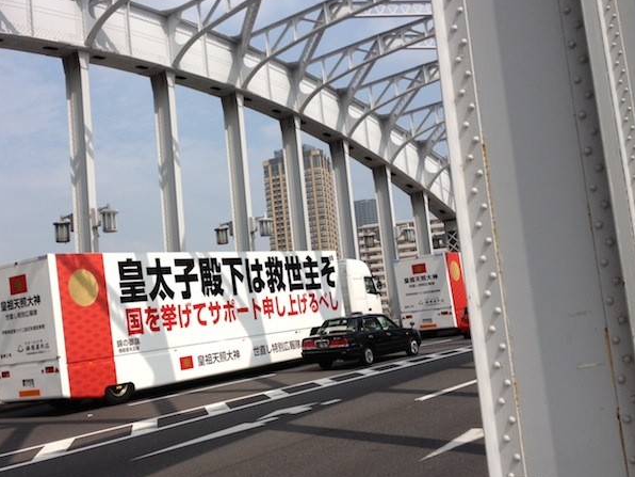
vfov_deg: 30.9
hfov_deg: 40.0
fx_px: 862
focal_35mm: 47
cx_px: 218
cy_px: 229
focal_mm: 4.28
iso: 64
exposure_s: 1/2632
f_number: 2.4
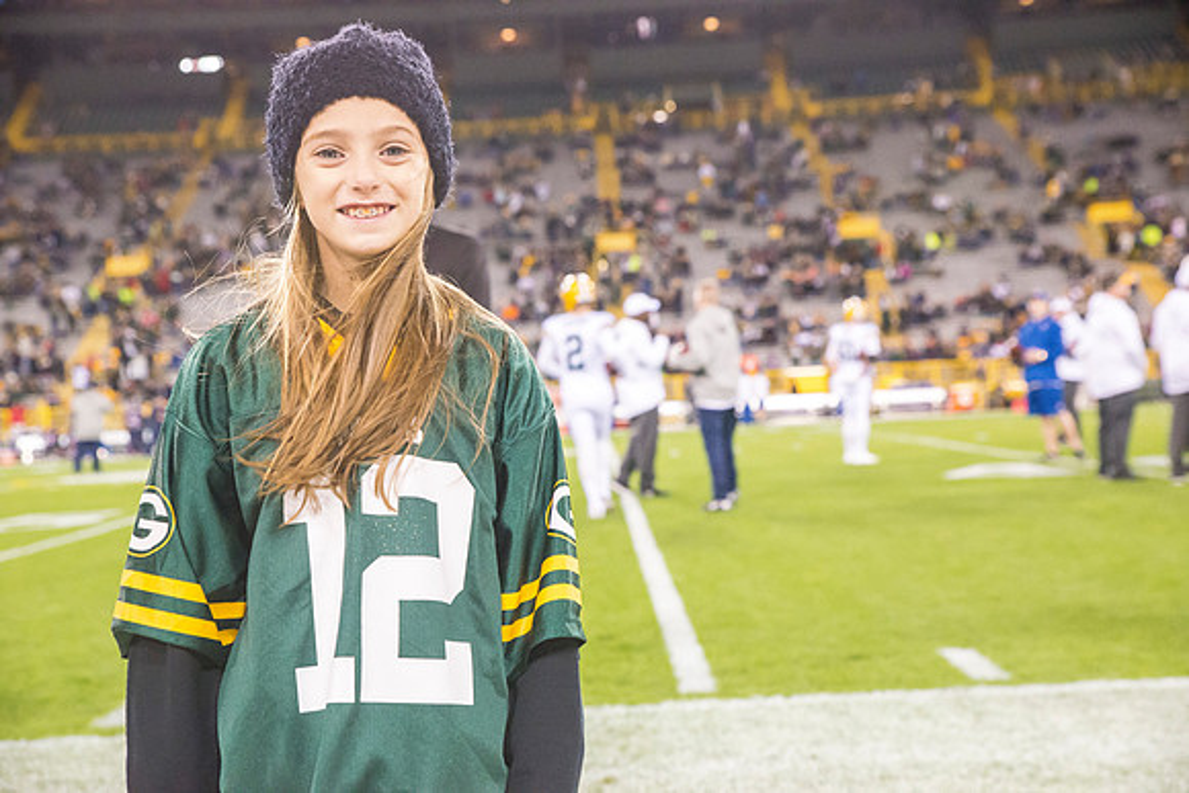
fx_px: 1850
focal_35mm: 56
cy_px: 396
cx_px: 594
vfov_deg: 24.2
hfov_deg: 35.6
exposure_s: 1/800
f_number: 5
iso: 5000
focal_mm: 56
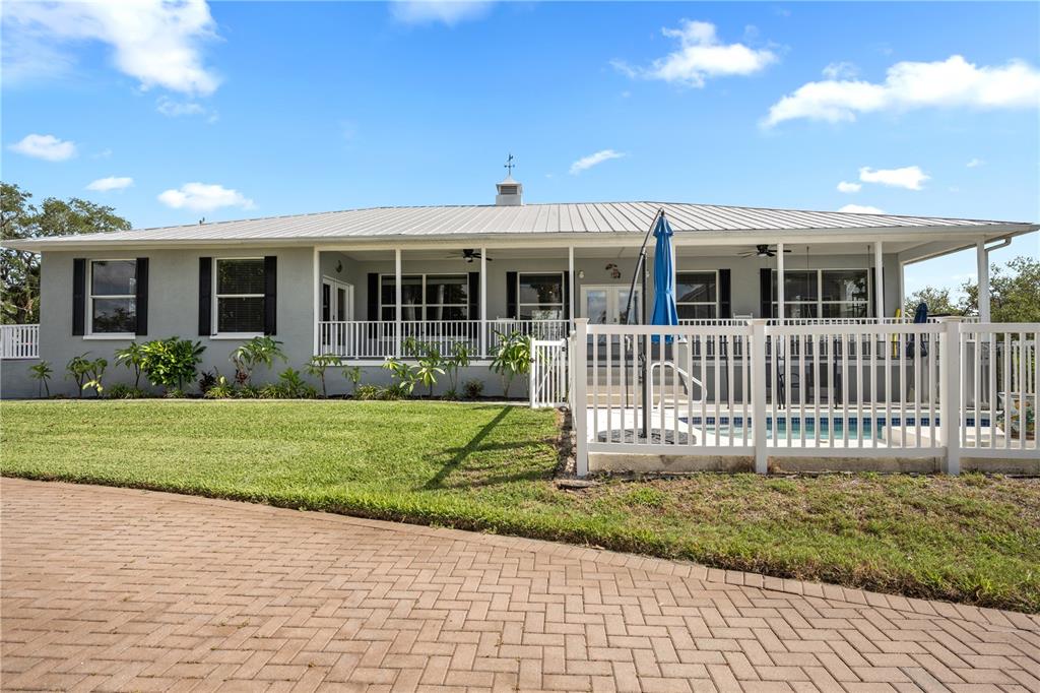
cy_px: 346
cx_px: 520
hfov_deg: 95.0
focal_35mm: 16
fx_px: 476
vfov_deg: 72.0
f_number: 8
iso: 100
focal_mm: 16.5
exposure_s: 1/80
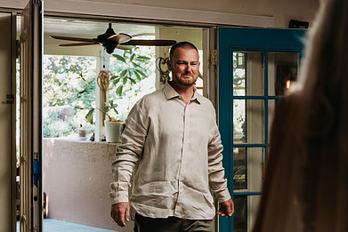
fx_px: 890
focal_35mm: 92
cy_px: 98
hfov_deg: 22.0
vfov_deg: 14.9
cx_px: 231
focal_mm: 62
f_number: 2.8
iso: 1000
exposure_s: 1/400
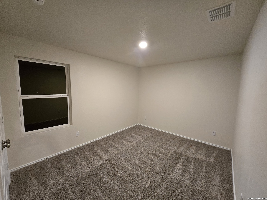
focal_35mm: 13
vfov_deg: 89.9
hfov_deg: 106.2
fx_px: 100
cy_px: 100
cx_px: 134
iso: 1000
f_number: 2.2
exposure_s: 1/60
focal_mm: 2.2
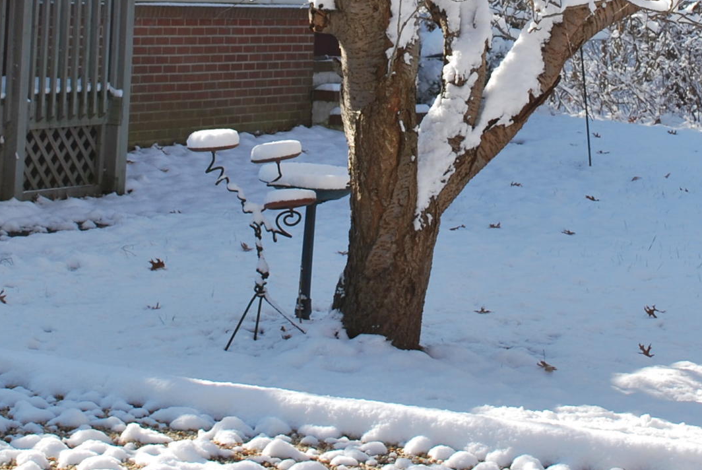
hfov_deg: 18.6
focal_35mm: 110
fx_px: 2147
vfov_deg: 12.2
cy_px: -116
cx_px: 412
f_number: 7.1
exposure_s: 1/200
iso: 100
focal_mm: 26
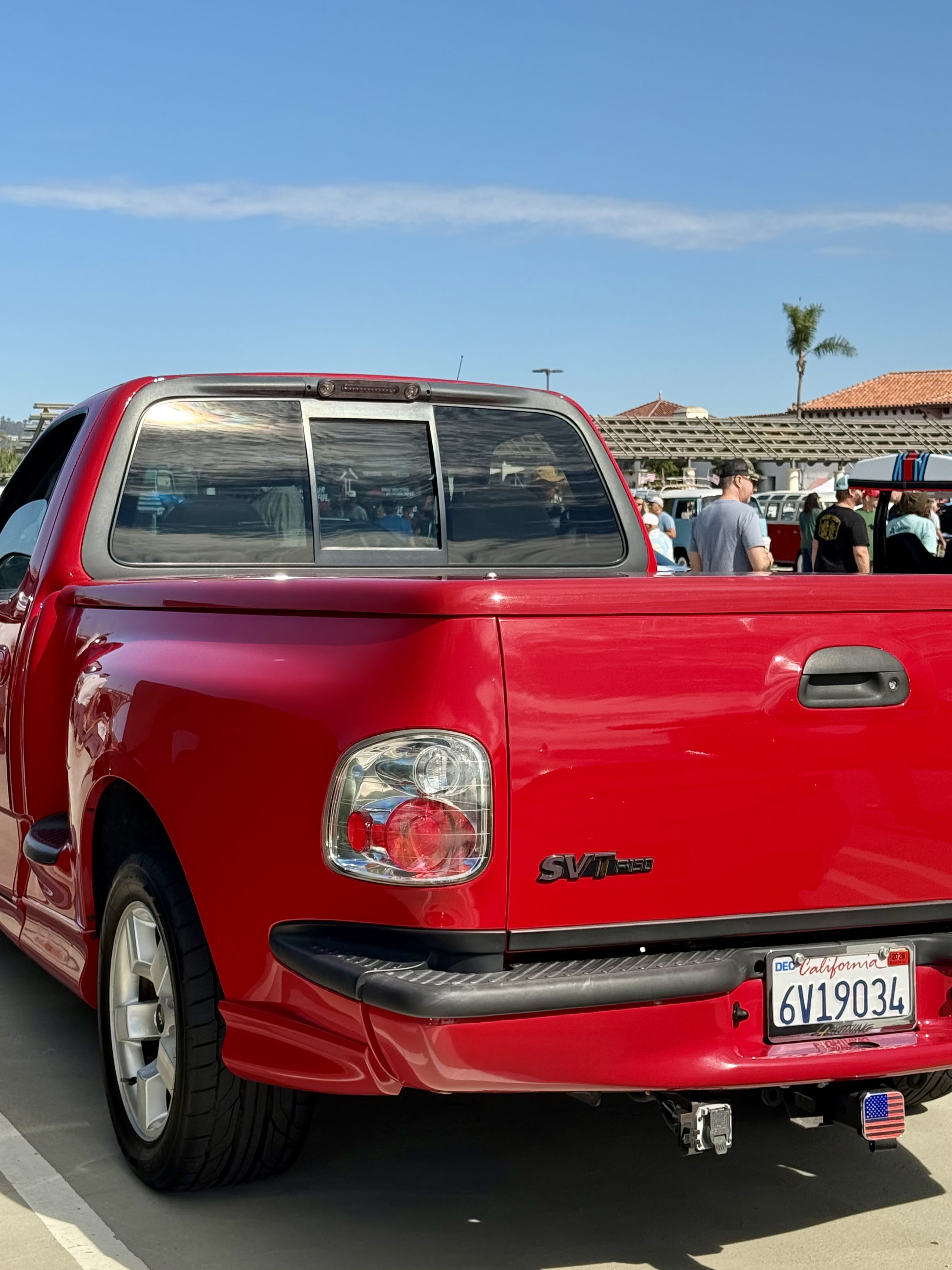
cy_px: 714
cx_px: 416
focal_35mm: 56
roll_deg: -0.4
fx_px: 2053
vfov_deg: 34.3
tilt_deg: -6.0
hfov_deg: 26.1
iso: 100
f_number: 1.78
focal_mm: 6.76
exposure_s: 1/2033
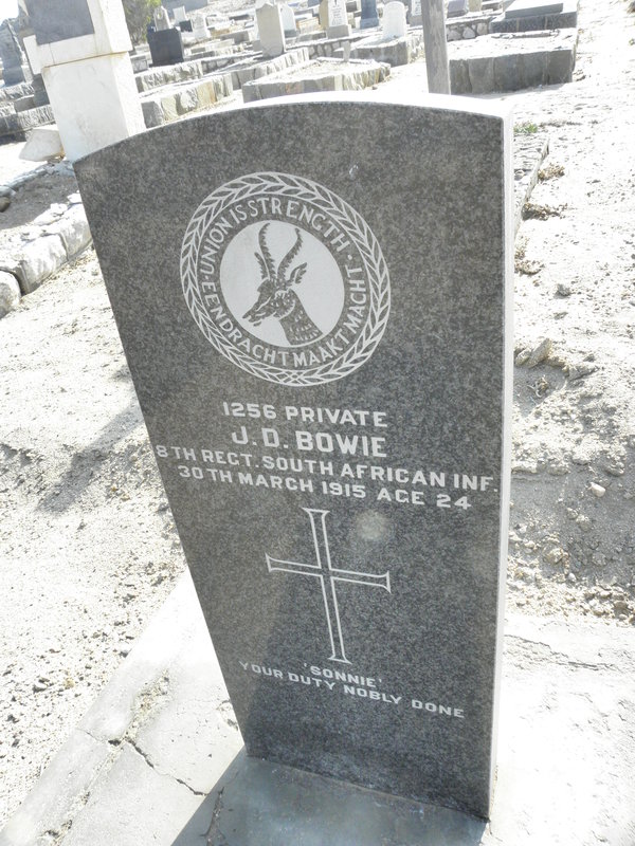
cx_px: 318
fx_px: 636
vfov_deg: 67.3
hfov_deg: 53.1
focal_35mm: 26
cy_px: 423
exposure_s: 1/250
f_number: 5.6
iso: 200
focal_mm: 4.6
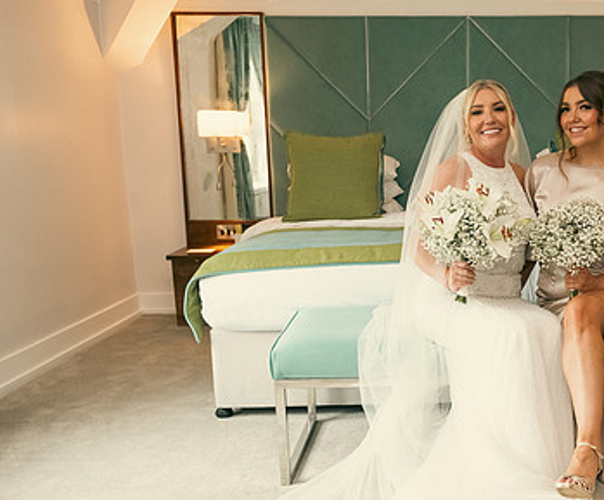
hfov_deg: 38.7
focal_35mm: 45
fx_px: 816
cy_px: 315
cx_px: 507
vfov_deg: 33.9
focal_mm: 24
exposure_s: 1/160
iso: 800
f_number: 3.5
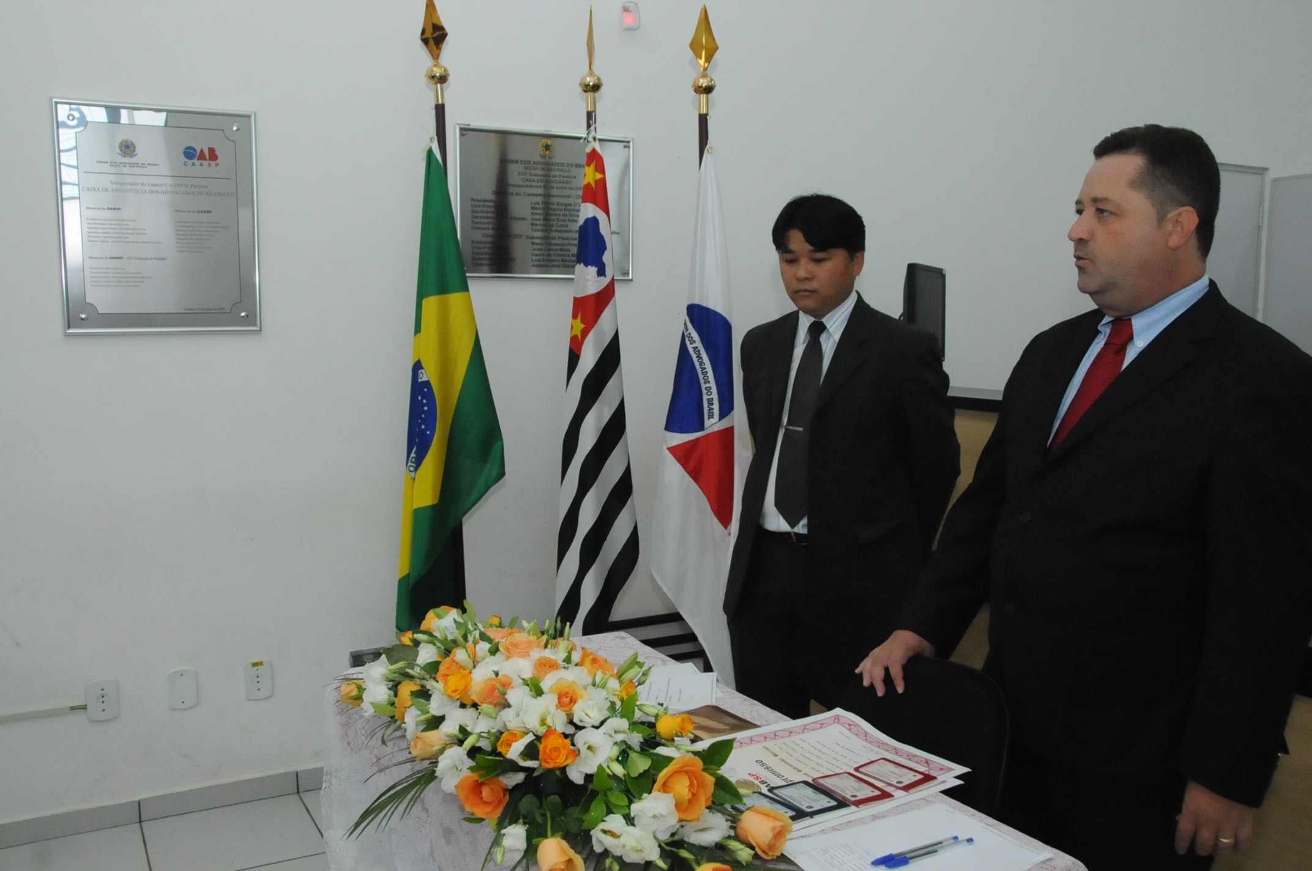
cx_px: 656
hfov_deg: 62.0
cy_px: 436
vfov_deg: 43.5
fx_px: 1092
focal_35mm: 30
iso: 3200
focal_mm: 20
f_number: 7.1
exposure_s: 1/250
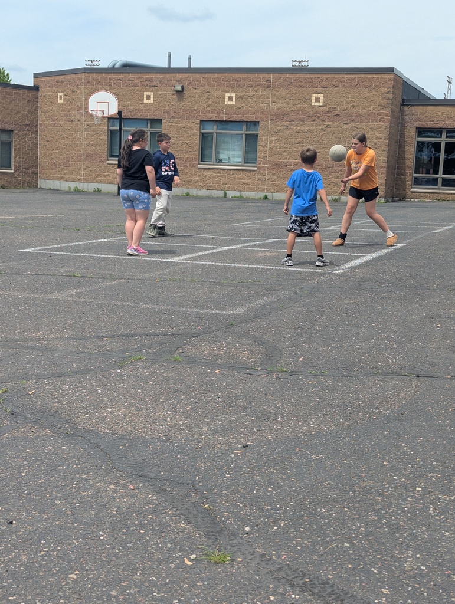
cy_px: 302
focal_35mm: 48
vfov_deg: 39.6
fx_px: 839
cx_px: 228
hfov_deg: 30.3
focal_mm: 6.81
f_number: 1.85
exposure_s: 1/2232
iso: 47
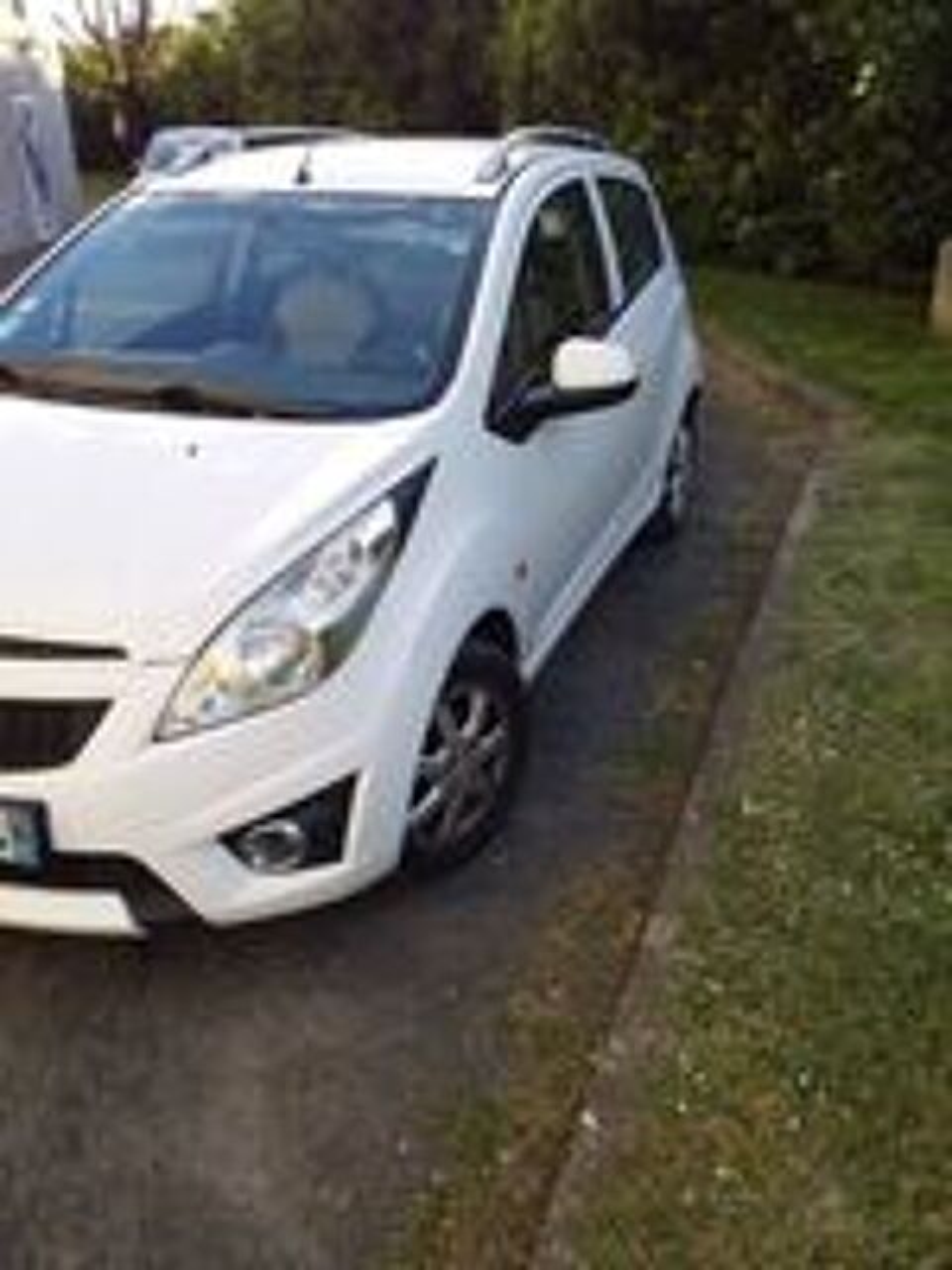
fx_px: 1137
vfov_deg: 58.4
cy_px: 635
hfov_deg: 45.4
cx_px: 476
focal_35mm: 31
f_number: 2.2
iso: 40
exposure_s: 1/231
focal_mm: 3.3
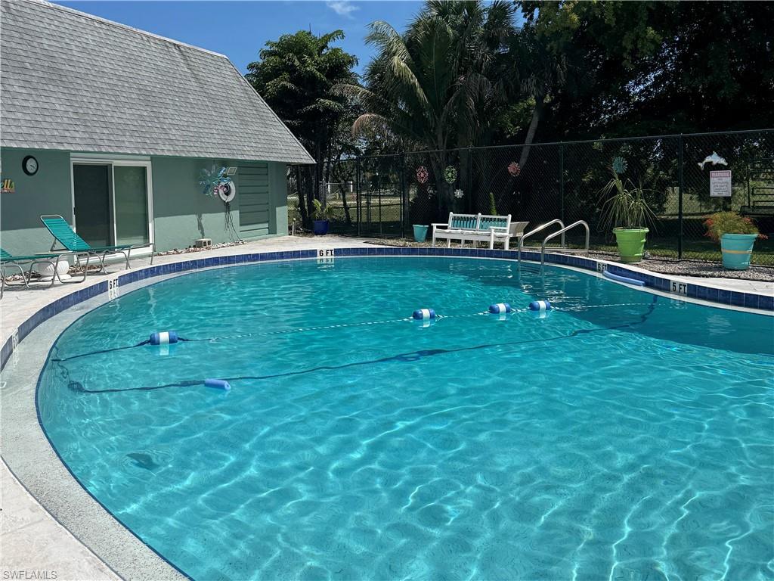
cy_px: 290
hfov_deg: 71.6
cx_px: 387
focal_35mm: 24
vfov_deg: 56.8
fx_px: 537
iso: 80
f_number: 1.78
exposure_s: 1/10417
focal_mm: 6.76
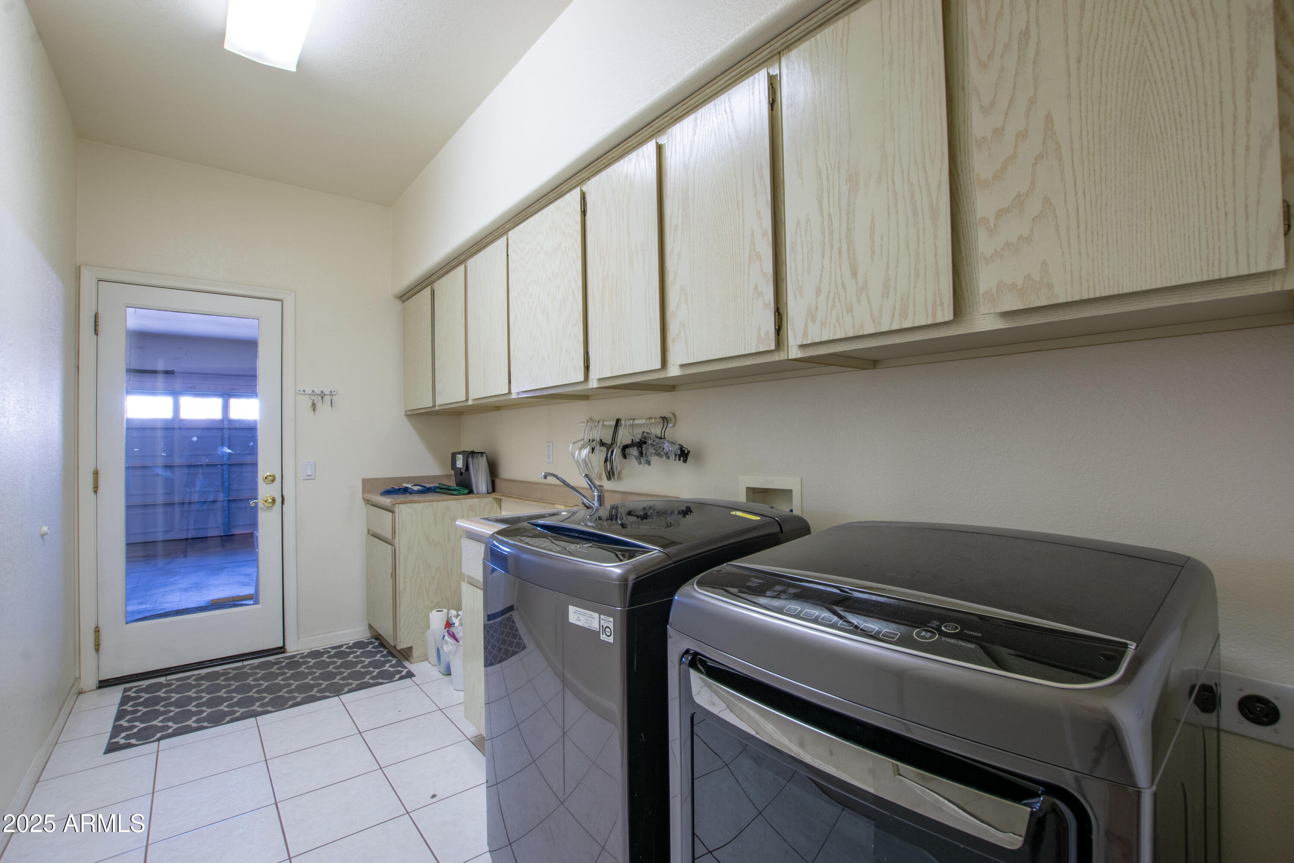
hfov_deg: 100.4
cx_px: 647
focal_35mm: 15
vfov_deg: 77.3
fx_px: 539
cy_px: 432
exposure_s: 1.6
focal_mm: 10
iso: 100
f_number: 11
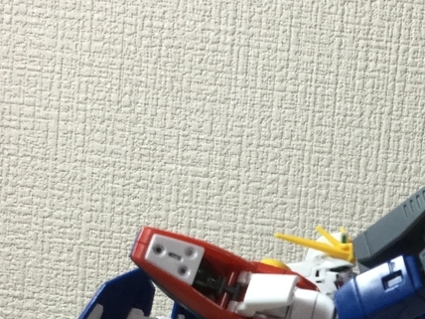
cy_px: 354
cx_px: 402
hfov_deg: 21.9
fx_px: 1068
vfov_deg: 16.4
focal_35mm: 87
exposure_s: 1/30
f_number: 2.4
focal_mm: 3.3
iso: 32
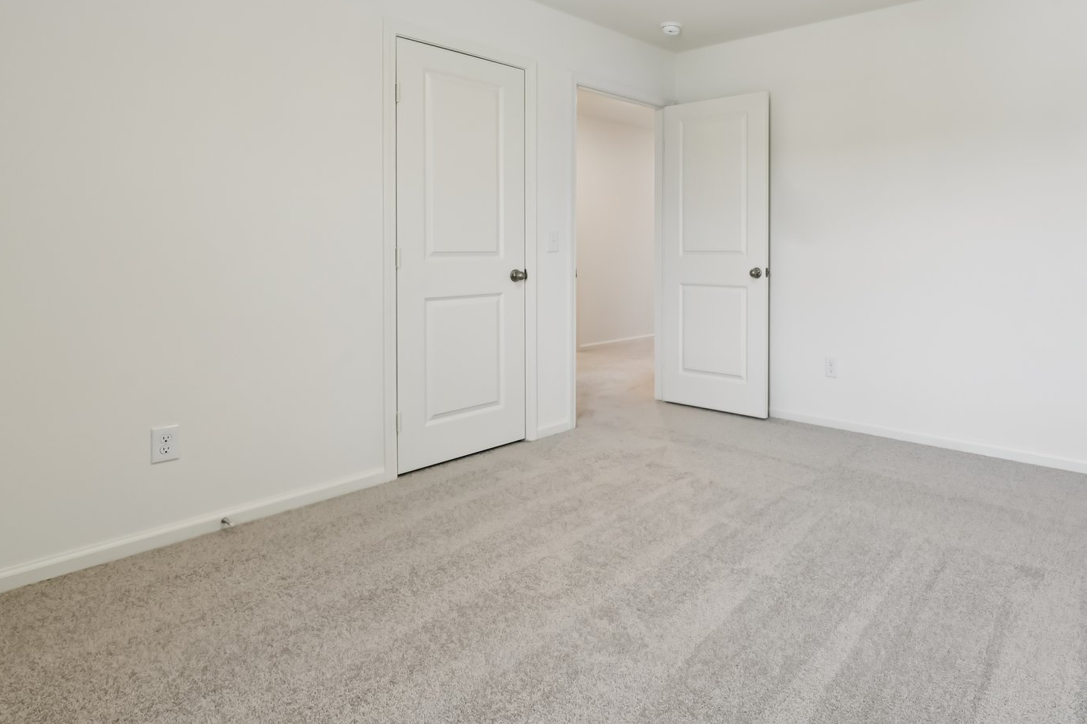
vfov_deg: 58.9
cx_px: 723
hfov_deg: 78.6
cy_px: 280
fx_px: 634
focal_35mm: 21
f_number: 8
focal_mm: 14
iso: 400
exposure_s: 1/20
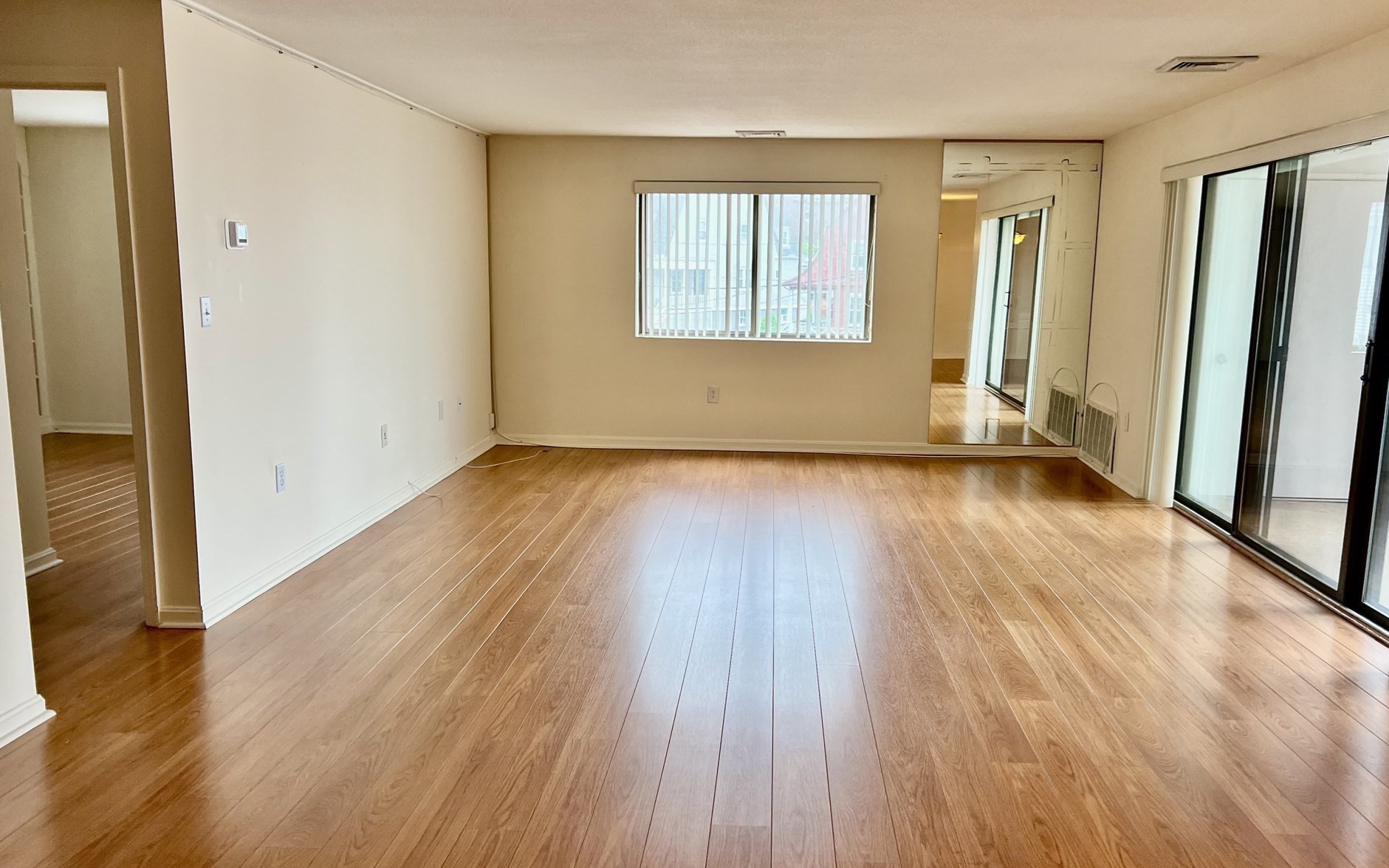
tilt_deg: -10.3
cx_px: 733
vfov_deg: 41.8
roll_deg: -0.4
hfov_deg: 62.8
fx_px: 1136
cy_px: 459
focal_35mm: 30
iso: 125
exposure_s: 1/120
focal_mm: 5.7
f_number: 1.5
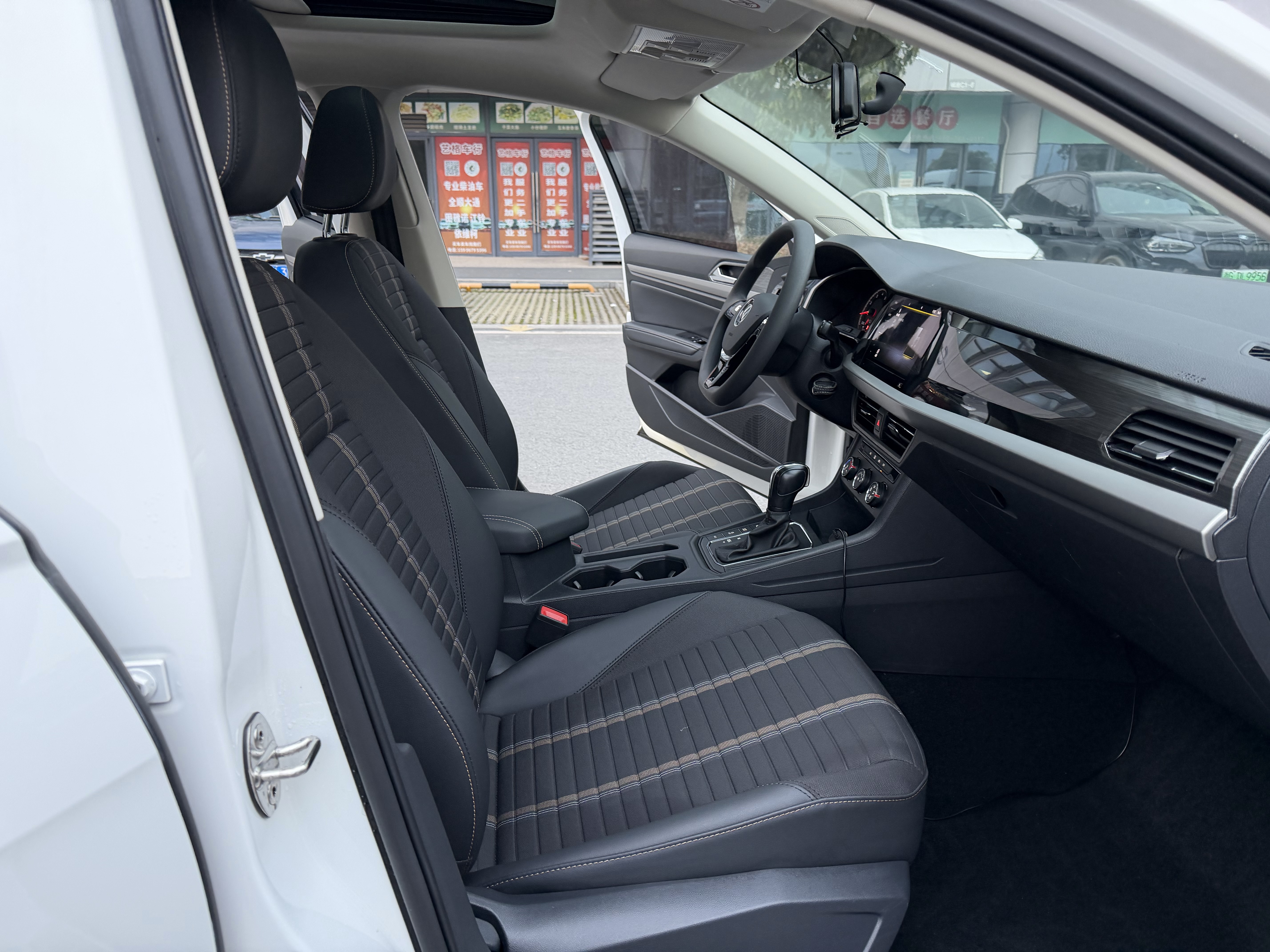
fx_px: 881
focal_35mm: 24
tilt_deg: -16.1
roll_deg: +0.6
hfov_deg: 71.6
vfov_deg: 56.8
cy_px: 476
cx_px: 635
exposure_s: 1/83
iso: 200
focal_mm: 6.76
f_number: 1.78
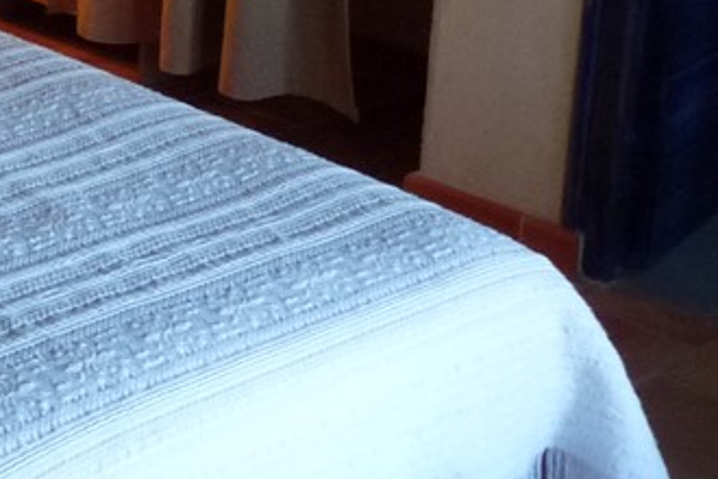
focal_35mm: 102
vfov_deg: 12.9
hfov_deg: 17.9
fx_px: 2034
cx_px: -352
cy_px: -168
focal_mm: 4.8
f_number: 2.8
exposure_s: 1/30
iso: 320
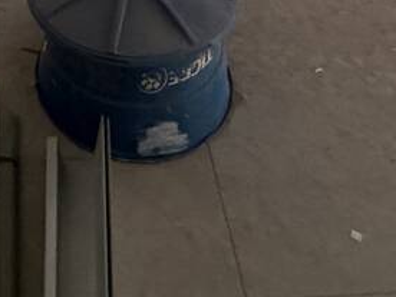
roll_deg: +1.8
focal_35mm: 73
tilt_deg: -16.0
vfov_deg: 15.0
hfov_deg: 25.9
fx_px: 835
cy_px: -352
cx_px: 52
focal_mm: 2.22
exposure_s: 1/60
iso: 400
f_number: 2.2
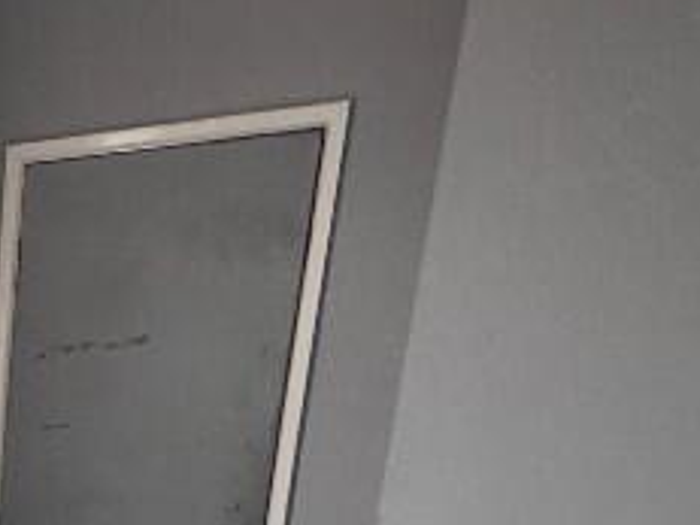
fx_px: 1253
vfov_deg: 20.2
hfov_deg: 23.7
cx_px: -391
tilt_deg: -19.3
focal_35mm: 62
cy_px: 795
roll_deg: +1.4
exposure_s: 1/50
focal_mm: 2.22
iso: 250
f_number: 2.2
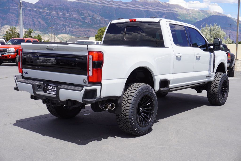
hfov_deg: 44.9
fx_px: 291
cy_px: 80
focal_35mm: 44
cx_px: 120
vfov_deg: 30.9
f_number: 9
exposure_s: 1/125
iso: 100
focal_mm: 29
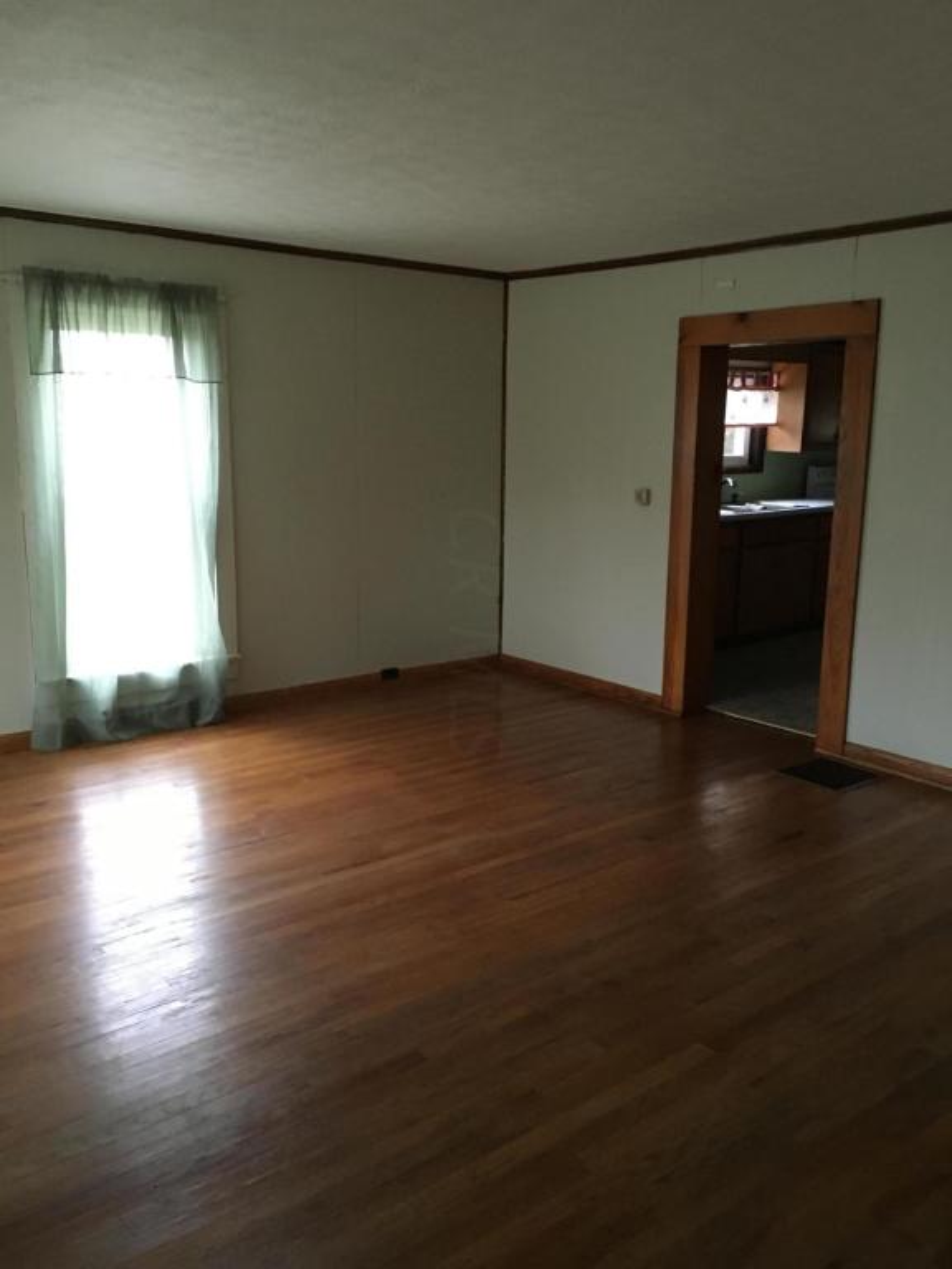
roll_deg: +0.1
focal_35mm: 29
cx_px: 476
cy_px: 634
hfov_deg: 48.2
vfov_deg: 61.7
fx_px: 1063
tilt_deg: -10.6
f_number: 2.2
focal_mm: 4.15
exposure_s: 1/20
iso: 200
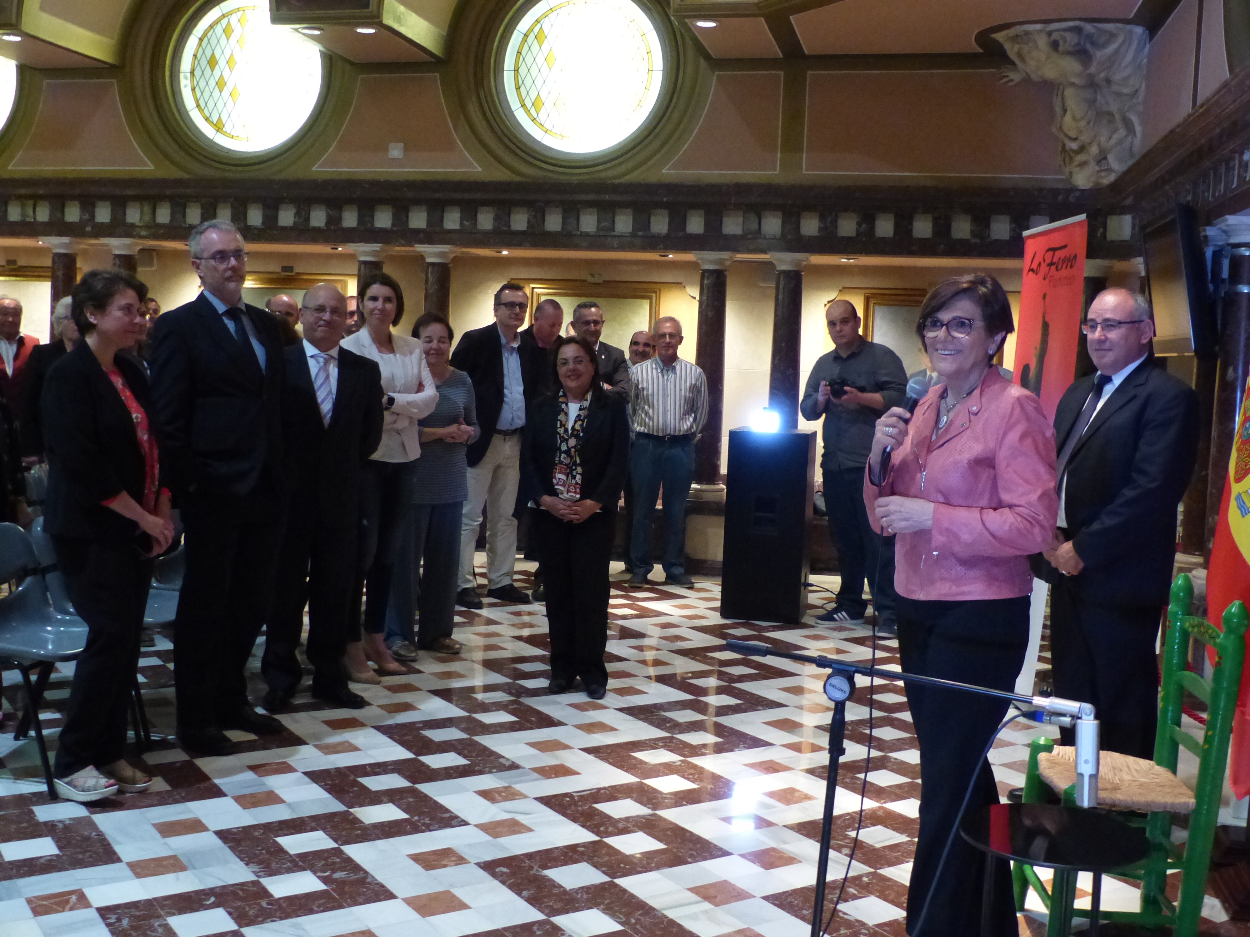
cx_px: 625
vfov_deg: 37.7
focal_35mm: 38
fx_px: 1372
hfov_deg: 49.0
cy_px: 468
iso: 800
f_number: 2.8
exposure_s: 1/25
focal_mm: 6.8
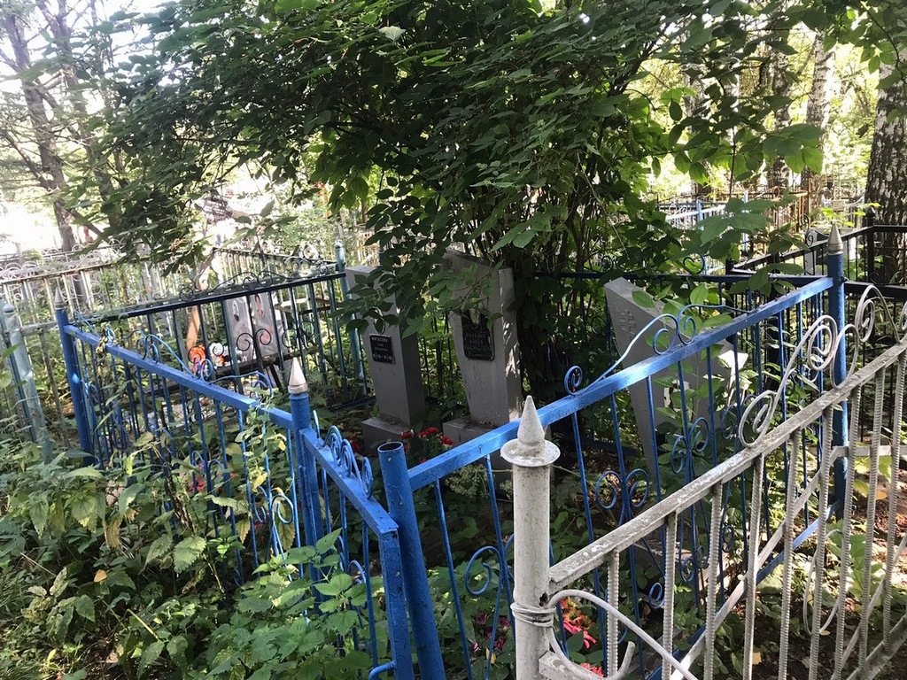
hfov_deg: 63.4
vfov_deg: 49.7
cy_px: 340
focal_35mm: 28
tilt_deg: -14.8
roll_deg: +7.9
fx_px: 734
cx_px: 454
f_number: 1.8
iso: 20
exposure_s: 1/33
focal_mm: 3.99
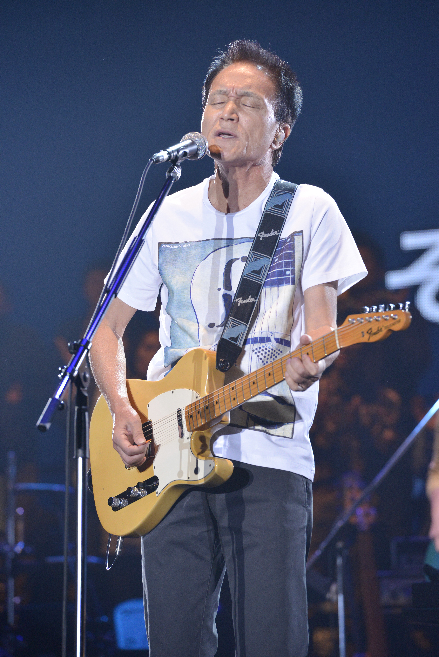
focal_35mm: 200
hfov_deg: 6.9
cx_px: 220
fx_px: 3655
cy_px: 328
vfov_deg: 10.3
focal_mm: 200
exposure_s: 1/400
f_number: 5
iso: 1600
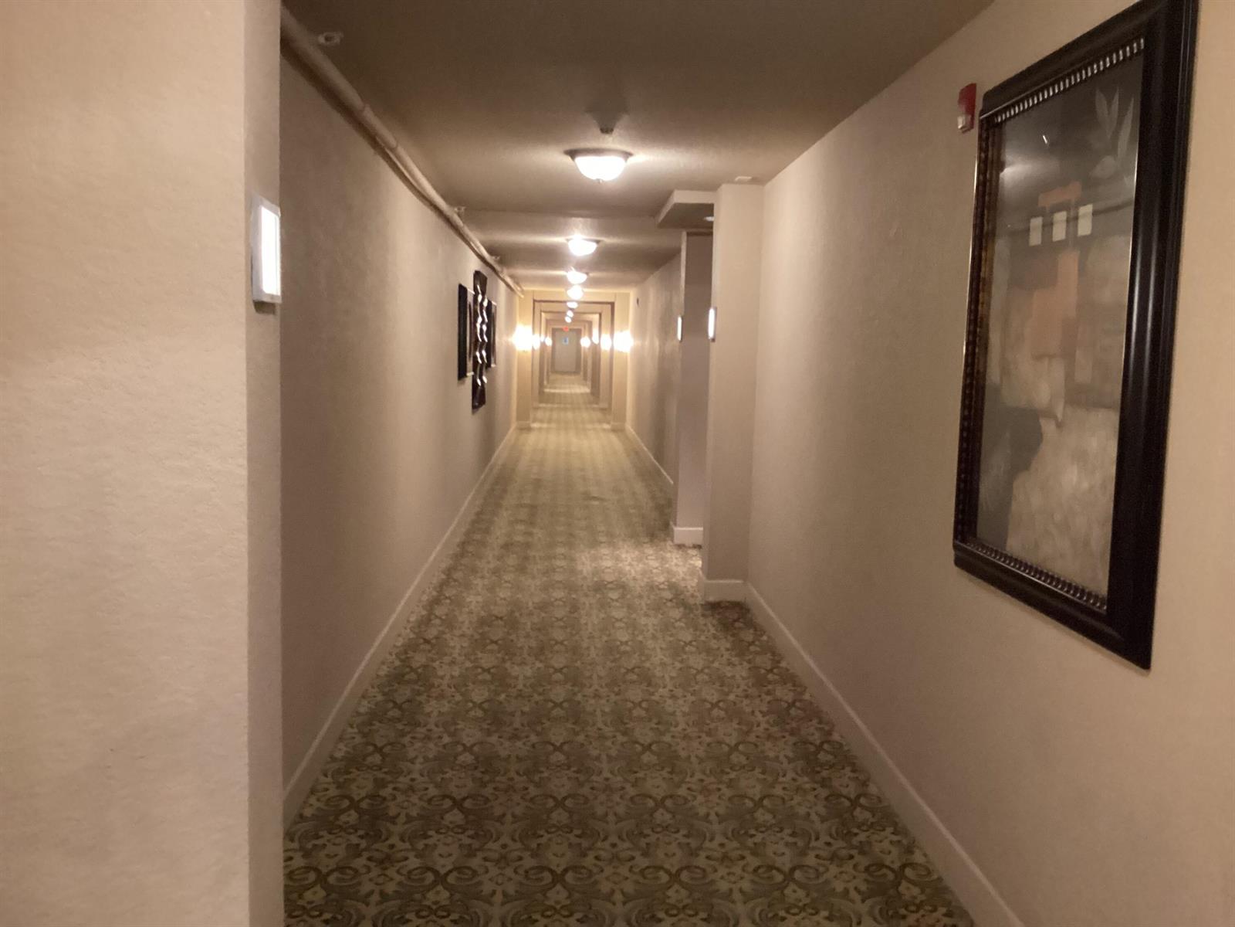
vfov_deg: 45.4
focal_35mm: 31
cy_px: 464
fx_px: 1106
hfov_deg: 58.4
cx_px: 618
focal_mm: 3.3
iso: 500
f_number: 2.4
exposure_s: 1/30
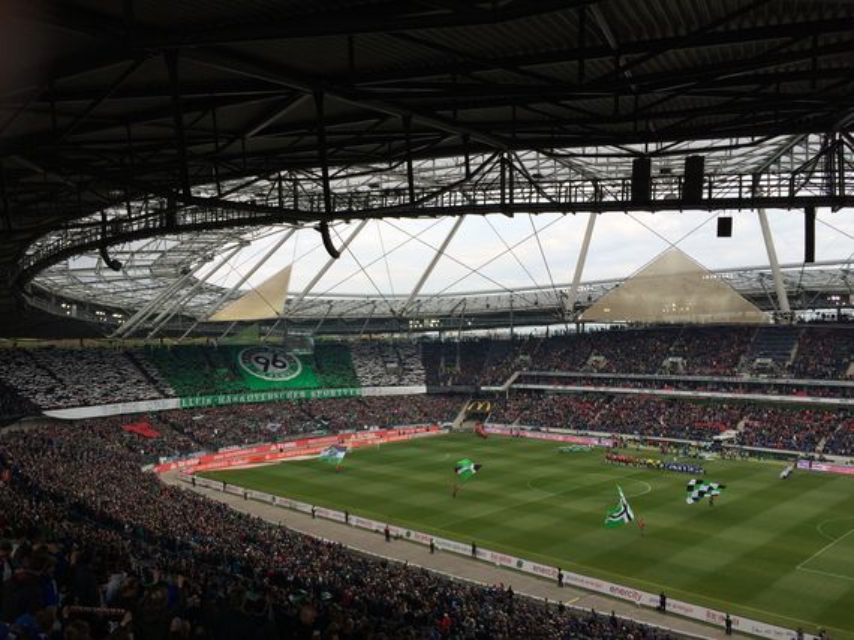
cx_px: 427
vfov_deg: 48.2
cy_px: 320
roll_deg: +2.8
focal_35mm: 29
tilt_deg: +0.6
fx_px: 715
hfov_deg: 61.7
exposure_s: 1/1325
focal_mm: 4.15
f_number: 2.2
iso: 32
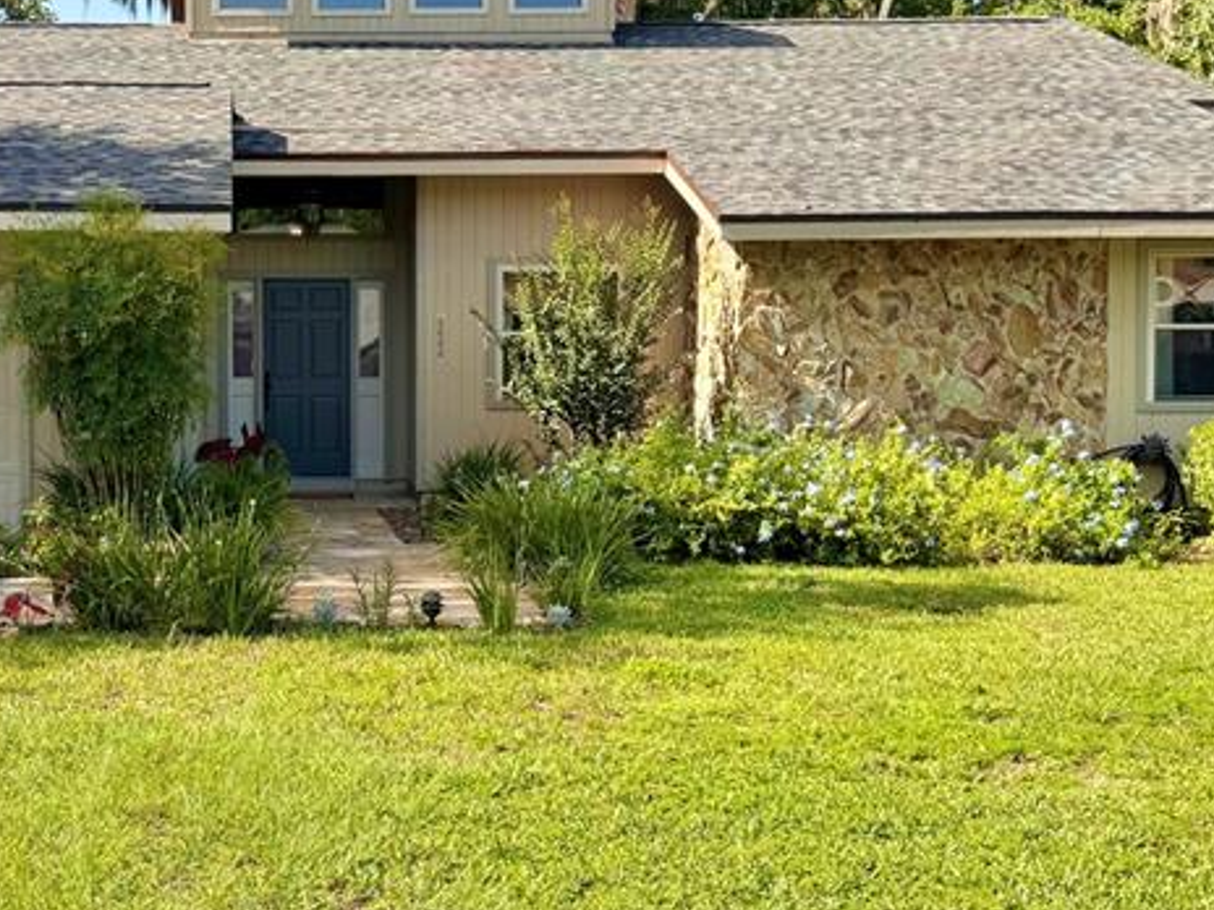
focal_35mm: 53
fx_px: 1859
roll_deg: -0.5
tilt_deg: -2.9
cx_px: 269
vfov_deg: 27.5
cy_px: 418
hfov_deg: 35.2
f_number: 1.78
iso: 80
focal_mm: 6.76
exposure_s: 1/2415
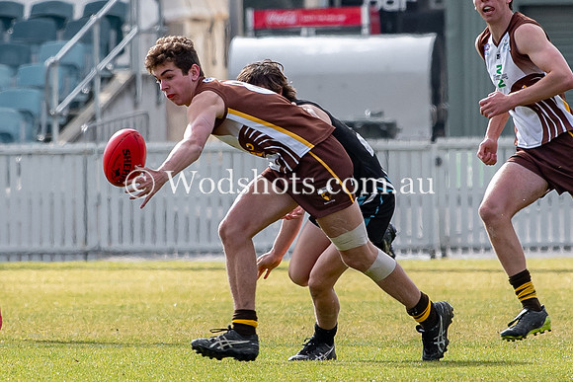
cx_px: 258
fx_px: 18687
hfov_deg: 1.8
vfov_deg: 1.2
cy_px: 142
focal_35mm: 1174
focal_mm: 200
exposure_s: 1/1000
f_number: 4
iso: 140
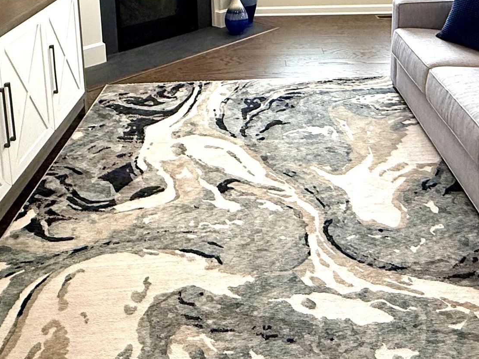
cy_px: -26
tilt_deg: -10.8
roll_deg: -0.5
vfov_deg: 32.7
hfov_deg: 47.4
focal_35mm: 39
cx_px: 304
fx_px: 540
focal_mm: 2.22
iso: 160
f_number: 2.2
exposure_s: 1/120
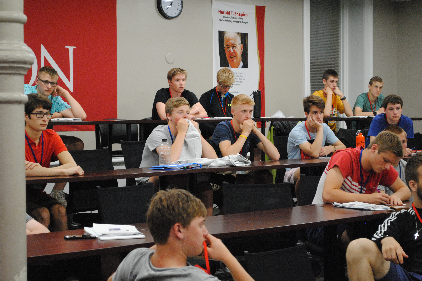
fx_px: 979
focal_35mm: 84
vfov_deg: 16.4
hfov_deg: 24.3
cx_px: 213
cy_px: 140
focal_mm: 55
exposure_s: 1/60
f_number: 5.6
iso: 1600
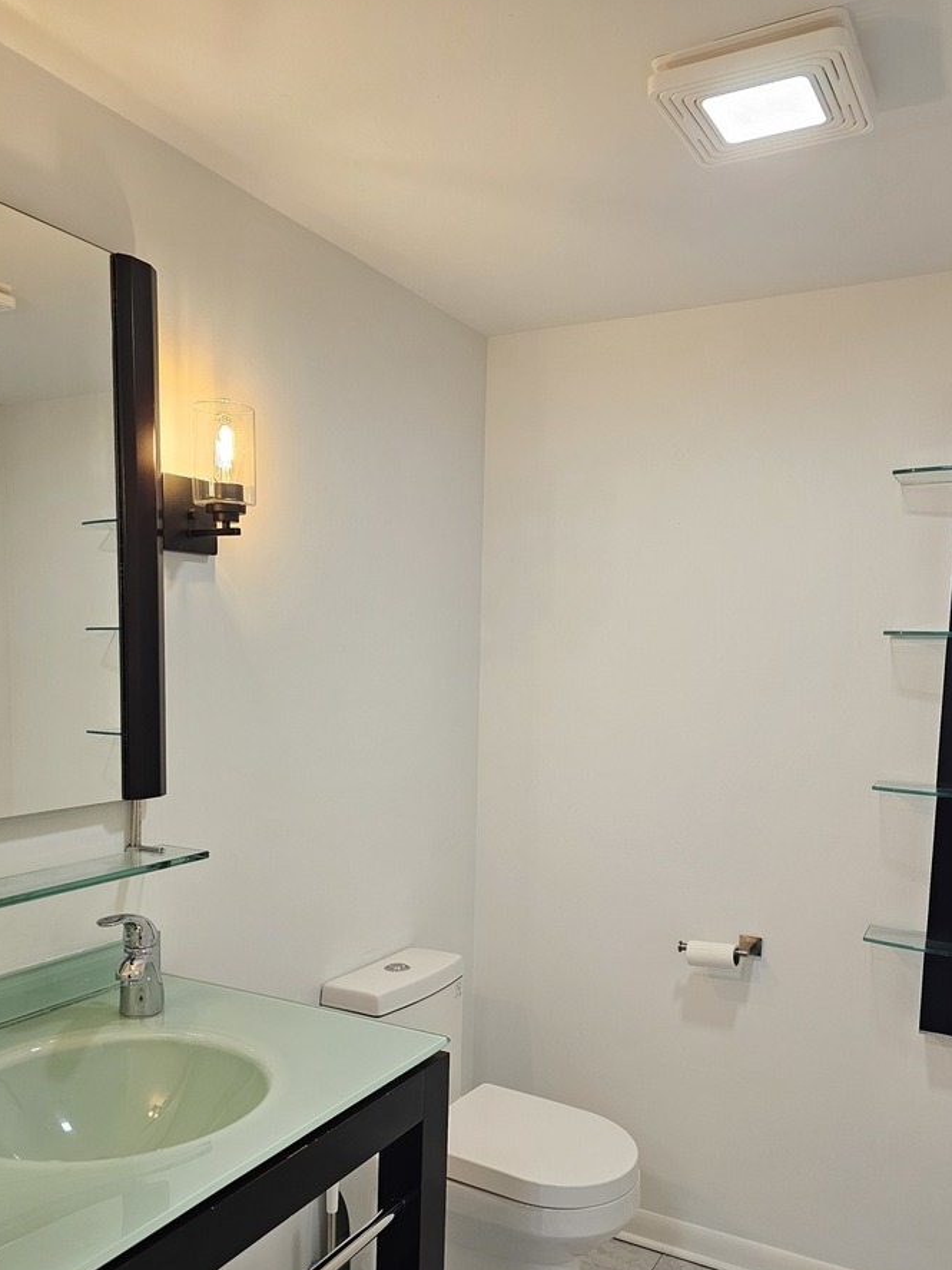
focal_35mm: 28
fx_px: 1027
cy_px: 752
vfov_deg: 63.0
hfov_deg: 49.7
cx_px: 481
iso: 100
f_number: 1.7
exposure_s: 1/120
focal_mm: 6.3
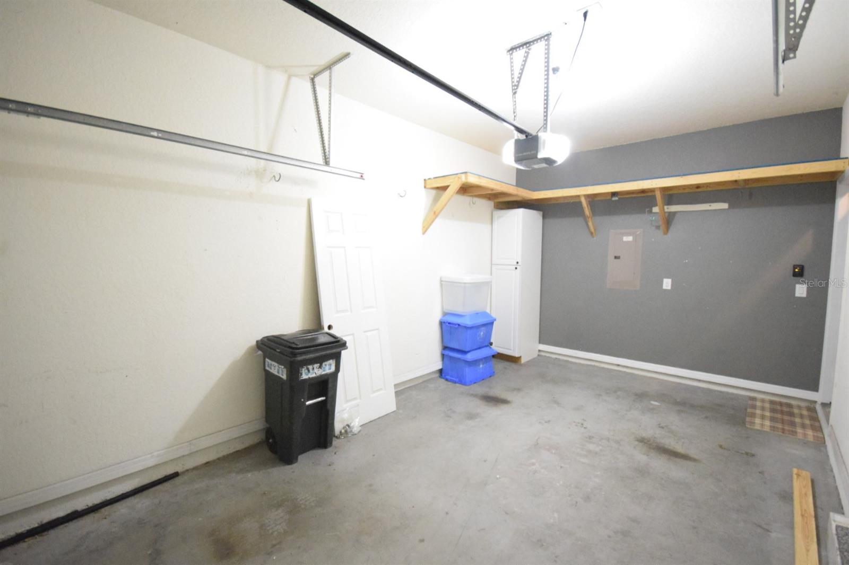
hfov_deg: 100.4
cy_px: 282
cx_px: 424
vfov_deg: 77.3
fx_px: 354
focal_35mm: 15
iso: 8000
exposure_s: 1/60
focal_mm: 10
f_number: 4
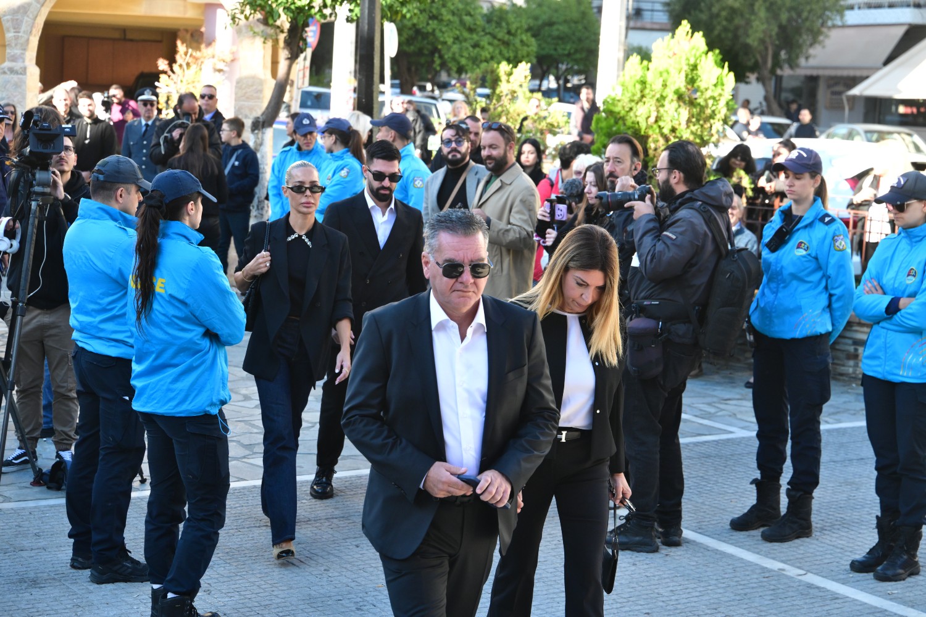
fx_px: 1929
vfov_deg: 18.2
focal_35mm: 75
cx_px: 463
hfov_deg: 27.0
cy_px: 308
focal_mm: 75
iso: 1600
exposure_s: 1/640
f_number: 5.6
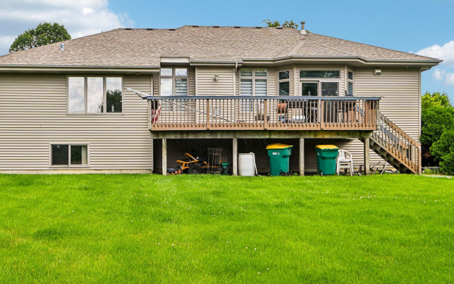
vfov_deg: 33.5
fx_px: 470
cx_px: 203
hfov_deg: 51.5
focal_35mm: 38
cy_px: 136
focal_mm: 32
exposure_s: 1/250
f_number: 13
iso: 400
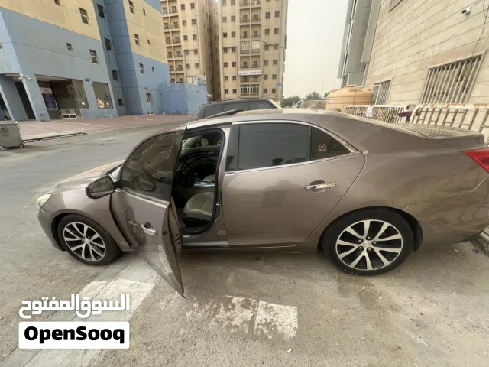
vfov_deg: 89.9
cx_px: 244
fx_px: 184
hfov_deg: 106.2
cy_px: 184
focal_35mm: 13
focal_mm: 1.57
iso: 32
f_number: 1.8
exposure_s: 1/357
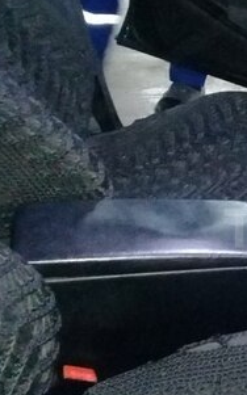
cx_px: 359
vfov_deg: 28.6
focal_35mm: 72
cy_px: 228
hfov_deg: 16.6
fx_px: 776
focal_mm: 3.3
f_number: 2.2
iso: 1250
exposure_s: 1/15
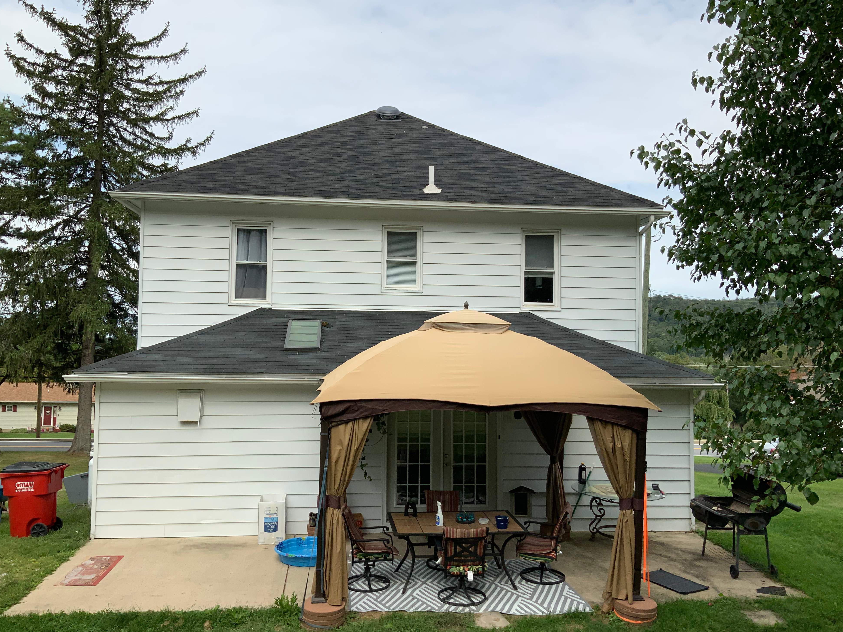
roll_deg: -0.3
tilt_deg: +2.1
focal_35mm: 30
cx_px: 412
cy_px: 317
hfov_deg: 60.0
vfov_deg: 46.8
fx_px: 731
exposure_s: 1/1786
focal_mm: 3
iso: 16
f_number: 1.8
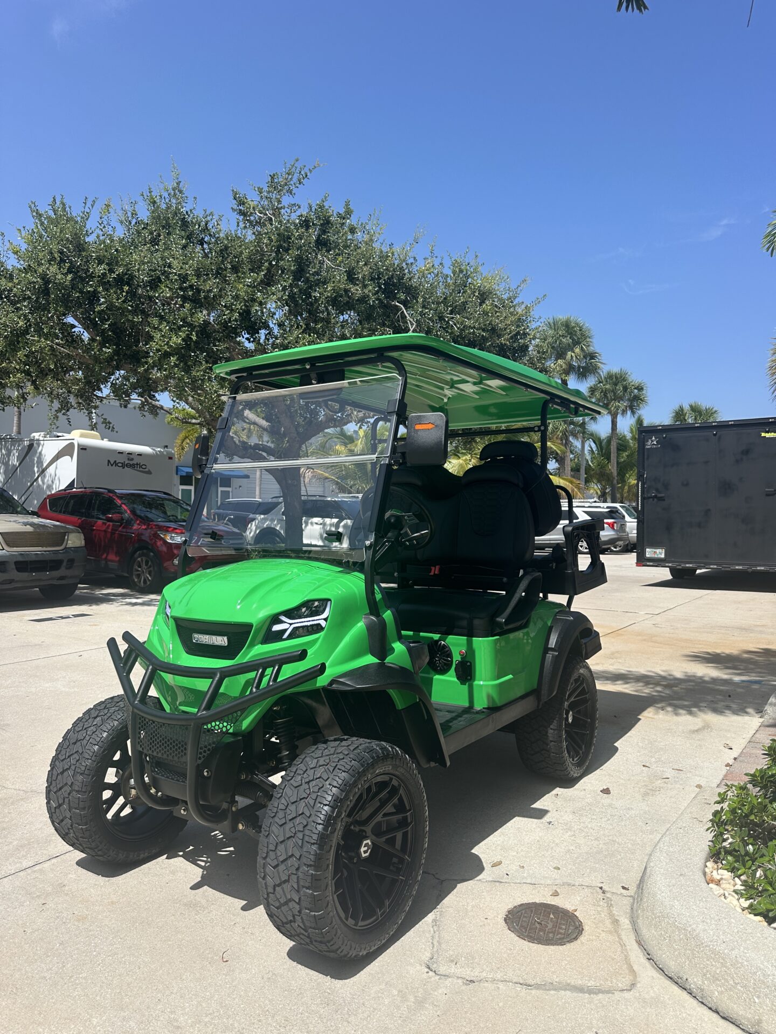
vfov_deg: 71.6
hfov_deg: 56.8
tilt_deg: +0.8
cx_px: 388
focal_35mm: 24
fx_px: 717
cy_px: 517
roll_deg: -3.6
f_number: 1.78
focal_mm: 6.86
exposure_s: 1/4545
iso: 80
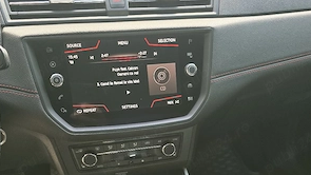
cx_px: 155
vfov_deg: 32.8
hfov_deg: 58.0
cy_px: 160
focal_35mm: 34
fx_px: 280
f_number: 1.7
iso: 125
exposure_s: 1/182
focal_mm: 6.3
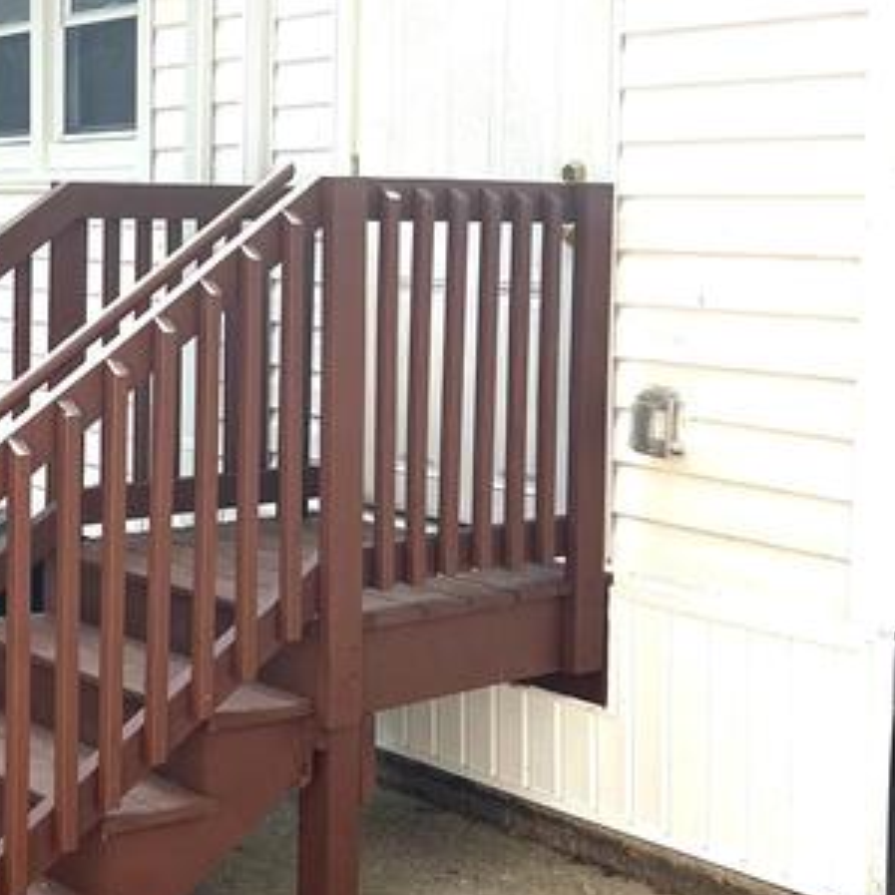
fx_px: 1726
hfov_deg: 28.3
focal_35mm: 59
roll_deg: -1.6
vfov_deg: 28.9
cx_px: 147
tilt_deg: -4.6
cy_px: 308
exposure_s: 1/1326
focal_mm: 5.7
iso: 50
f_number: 1.5
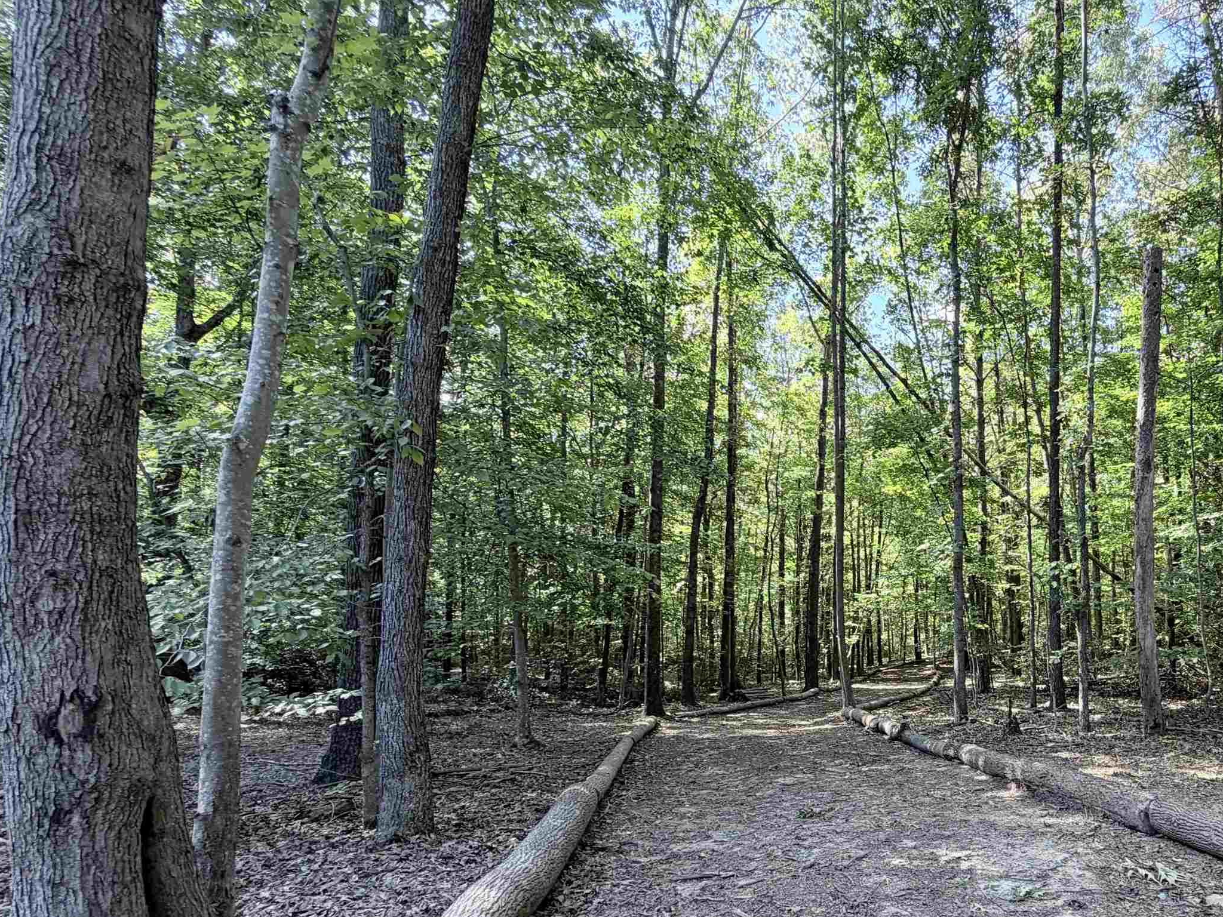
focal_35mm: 21
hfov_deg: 74.0
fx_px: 742
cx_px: 901
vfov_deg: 61.9
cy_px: 611
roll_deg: -0.4
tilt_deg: -2.2
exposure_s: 1/121
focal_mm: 2.22
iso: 125
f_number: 2.2
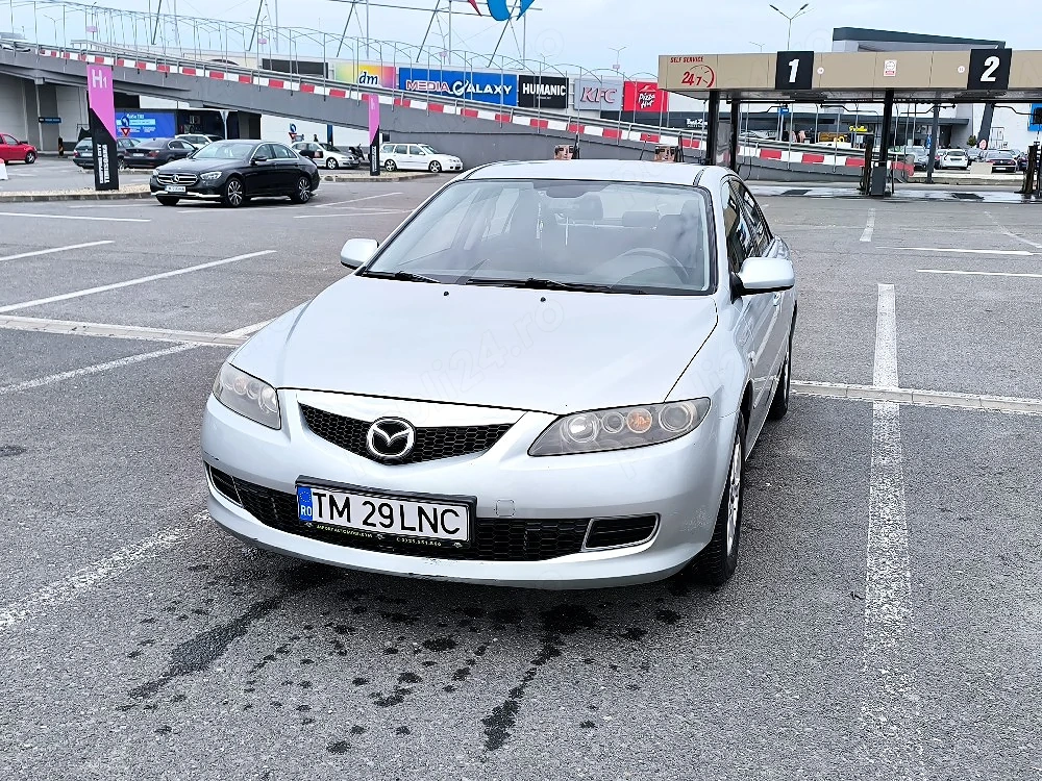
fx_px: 1054
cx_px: 521
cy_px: 390
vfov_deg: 40.7
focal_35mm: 35
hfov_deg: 52.6
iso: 50
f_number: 1.65
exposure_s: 1/625
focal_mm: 6.14
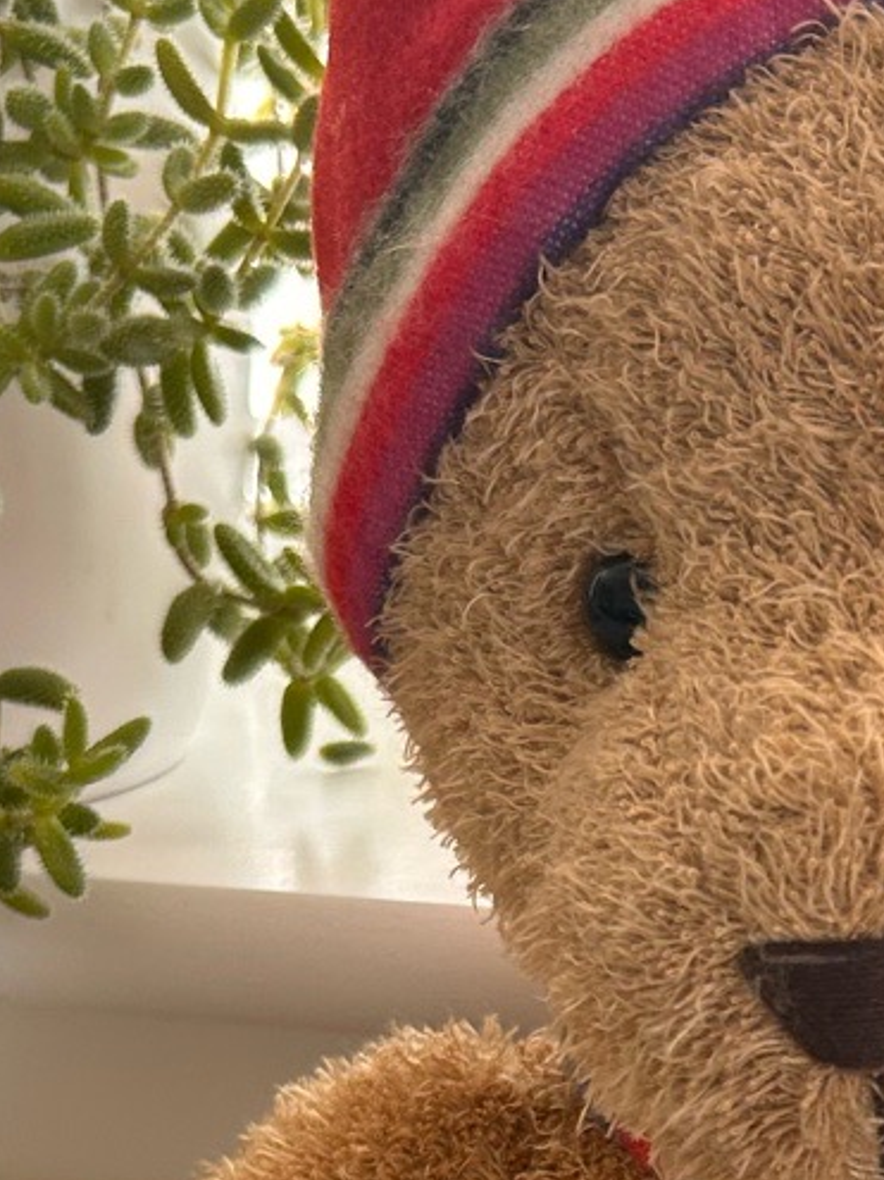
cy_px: 1311
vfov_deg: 22.0
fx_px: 2861
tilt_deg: -23.8
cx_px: 877
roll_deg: -0.2
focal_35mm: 84
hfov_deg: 17.2
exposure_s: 1/121
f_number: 1.5
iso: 100
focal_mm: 5.7
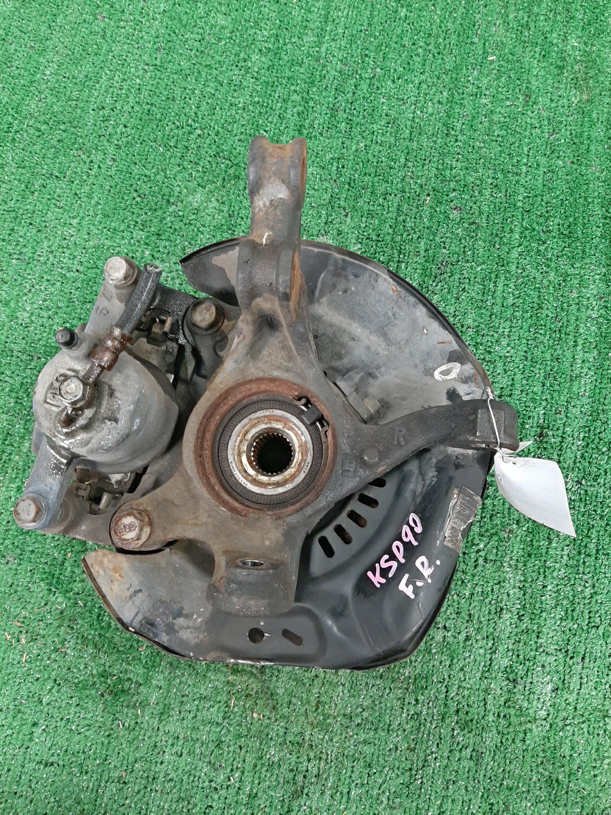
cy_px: 408
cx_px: 306
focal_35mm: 26
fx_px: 612
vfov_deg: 67.3
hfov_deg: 53.1
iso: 222
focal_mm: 3.93
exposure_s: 1/25
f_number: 1.7
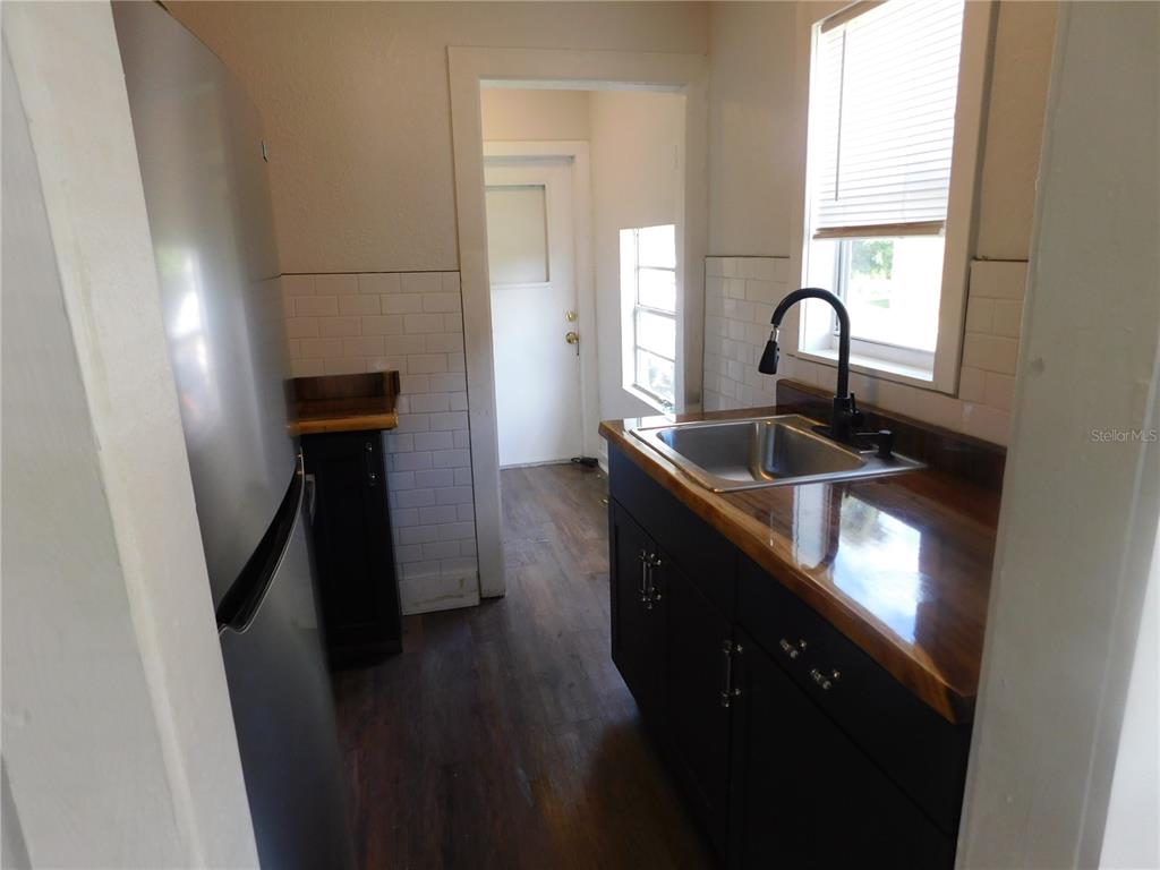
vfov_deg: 58.9
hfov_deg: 73.9
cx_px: 580
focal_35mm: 23
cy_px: 435
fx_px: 771
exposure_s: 1/50
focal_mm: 4
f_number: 3
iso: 125
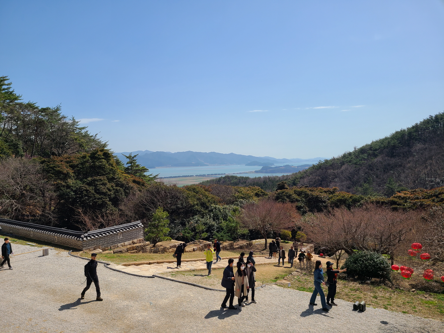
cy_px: 166
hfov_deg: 67.3
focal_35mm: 26
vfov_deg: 53.1
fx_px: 333
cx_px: 222
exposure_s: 1/3399
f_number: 1.8
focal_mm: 5.4
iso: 40
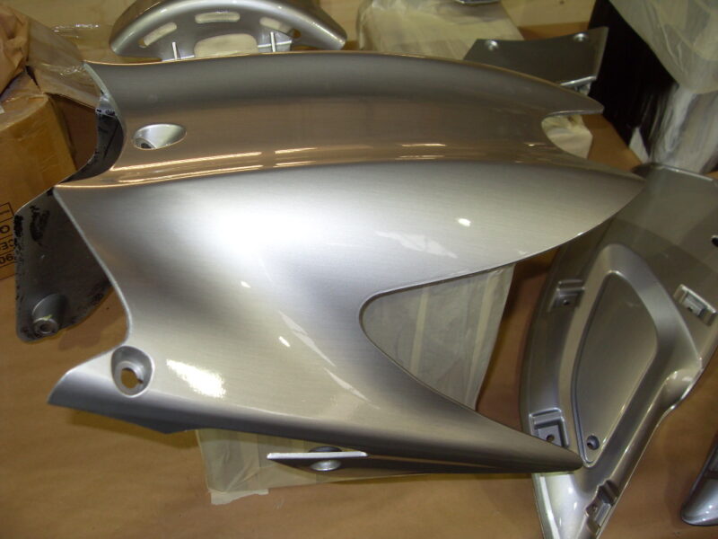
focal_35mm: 35
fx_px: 726
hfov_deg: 52.6
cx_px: 359
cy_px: 270
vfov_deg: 40.7
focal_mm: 6.3
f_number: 2.8
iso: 100
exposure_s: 1/45
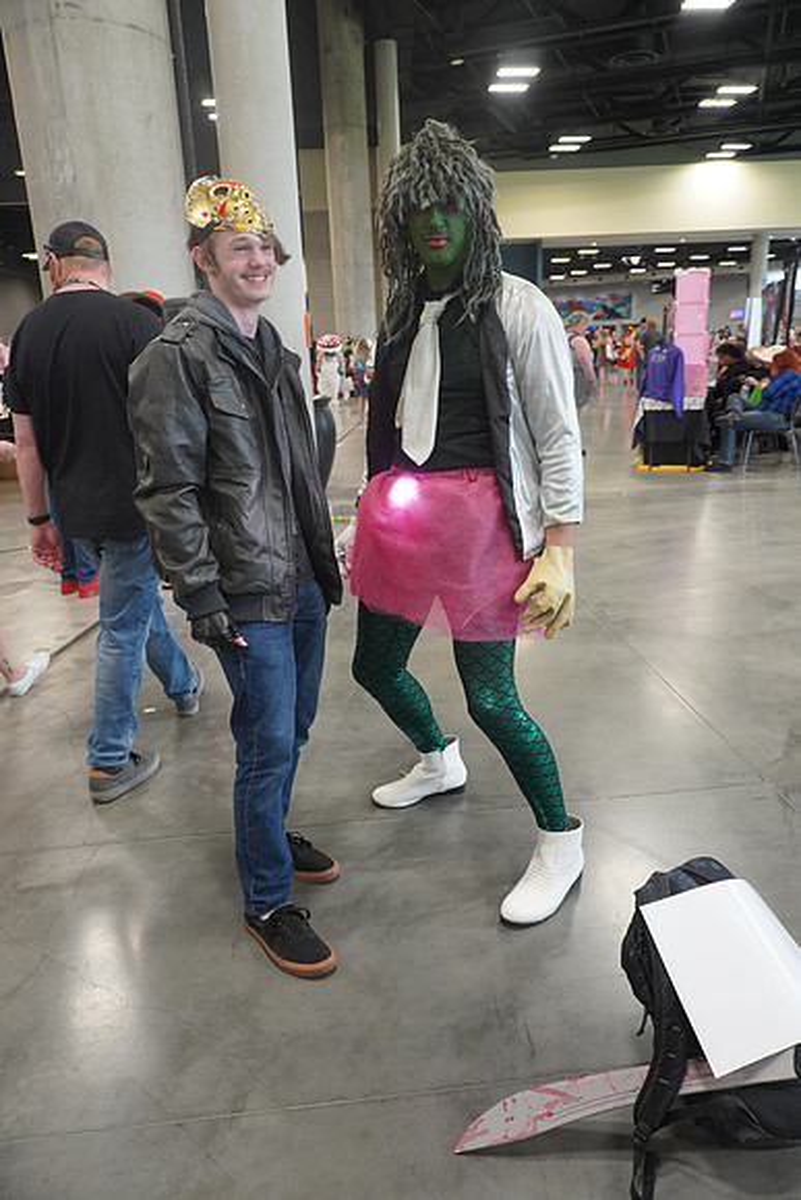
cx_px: 400
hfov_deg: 53.2
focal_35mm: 24
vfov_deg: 73.7
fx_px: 800
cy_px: 600
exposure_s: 1/160
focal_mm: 16
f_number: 4
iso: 1000
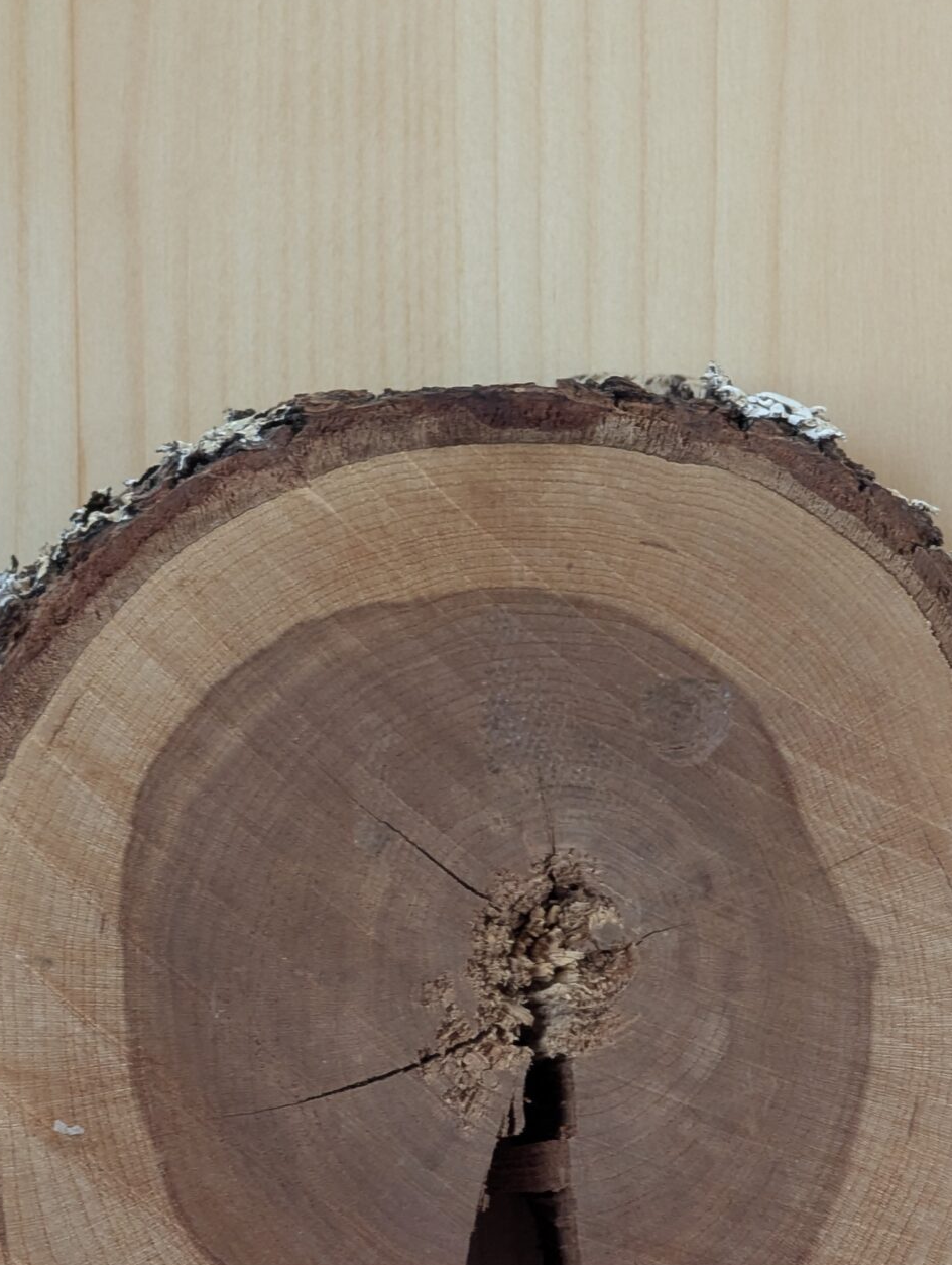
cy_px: 925
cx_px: 410
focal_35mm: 239
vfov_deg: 8.3
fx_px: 8739
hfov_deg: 6.2
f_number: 3.5
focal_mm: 19
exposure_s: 1/26.9
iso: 95
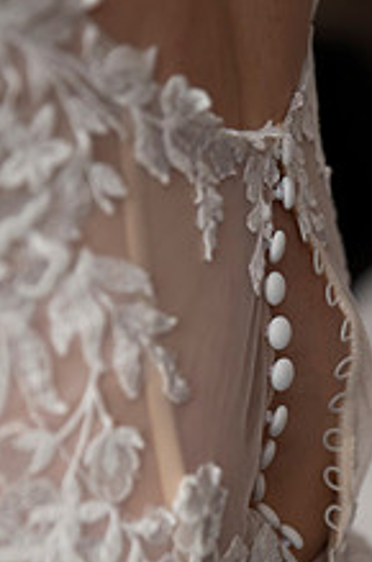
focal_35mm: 144
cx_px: 319
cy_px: 472
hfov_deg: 9.4
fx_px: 2242
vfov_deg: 14.2
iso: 1600
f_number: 2.8
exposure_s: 1/1600
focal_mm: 70
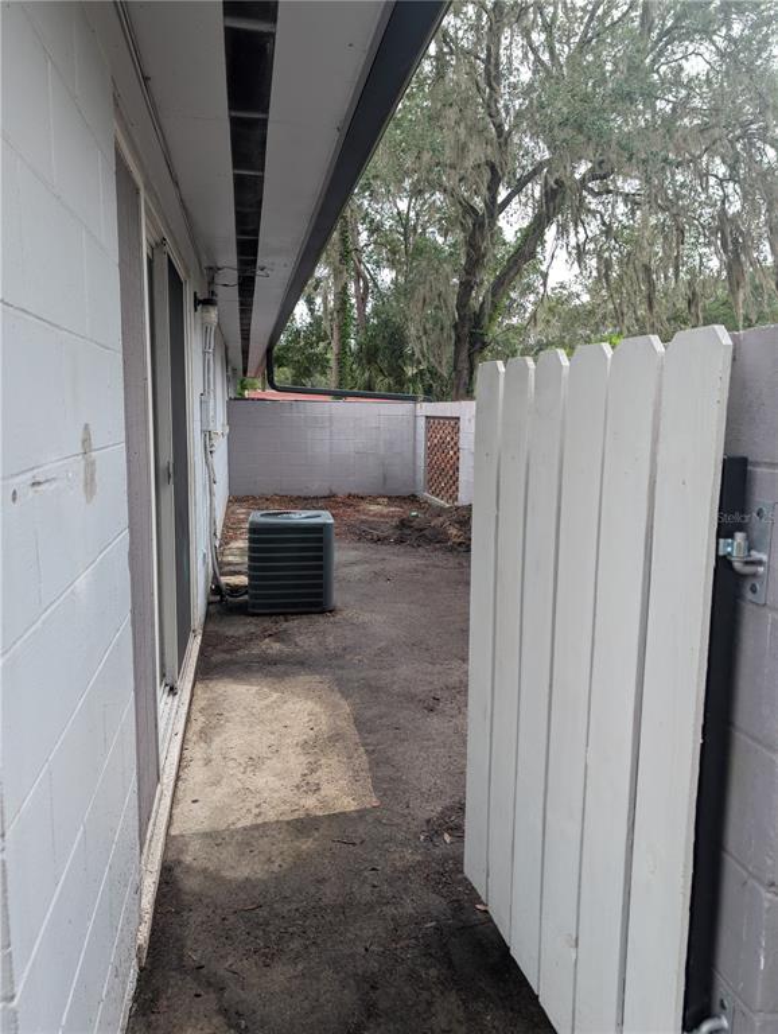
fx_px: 718
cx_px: 389
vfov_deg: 71.5
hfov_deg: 56.9
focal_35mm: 24
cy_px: 517
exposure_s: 1/190
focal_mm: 6.9
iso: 23
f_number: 1.68
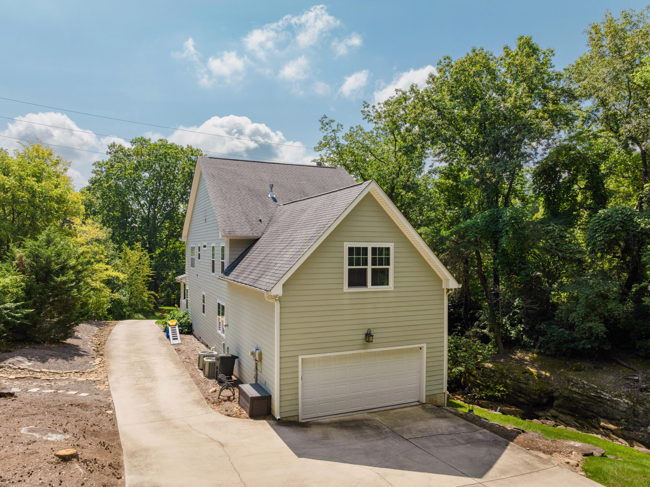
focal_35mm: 24
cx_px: 325
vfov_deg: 56.8
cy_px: 244
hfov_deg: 71.6
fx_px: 450
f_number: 7.1
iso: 100
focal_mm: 12.29
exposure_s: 1/40
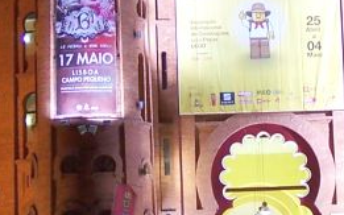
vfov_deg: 8.3
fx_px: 1481
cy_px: 49
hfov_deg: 13.2
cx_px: 239
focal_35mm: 158
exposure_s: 1/2
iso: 80
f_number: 2.8
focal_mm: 6.3
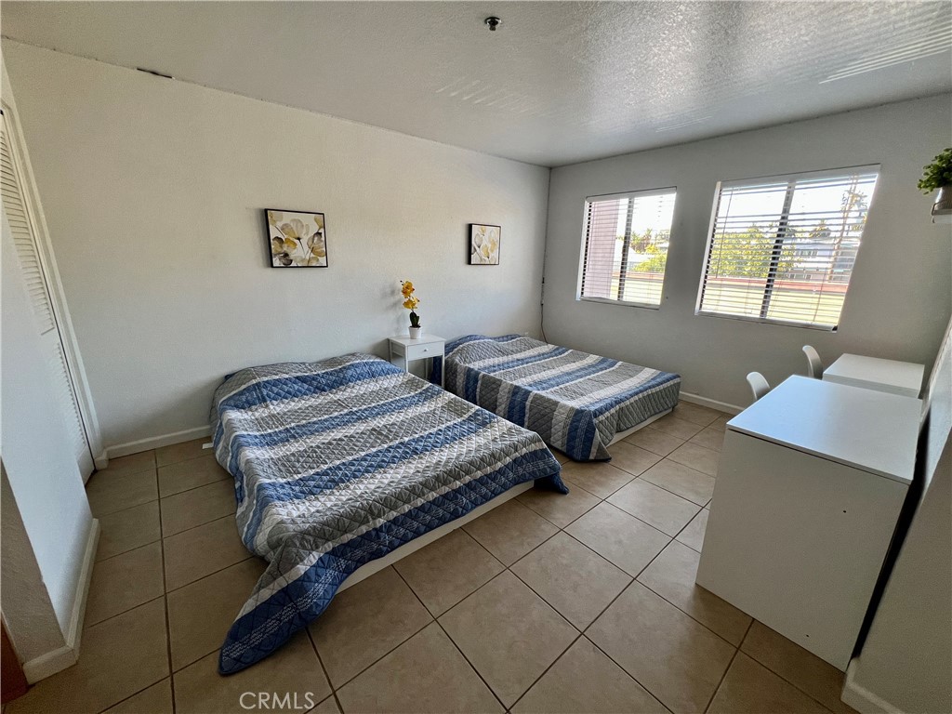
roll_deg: -1.3
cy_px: 357
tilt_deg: -14.2
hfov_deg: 106.2
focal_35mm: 13
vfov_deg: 89.9
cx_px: 476
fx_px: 358
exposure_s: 1/120
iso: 100
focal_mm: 1.57
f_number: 1.8
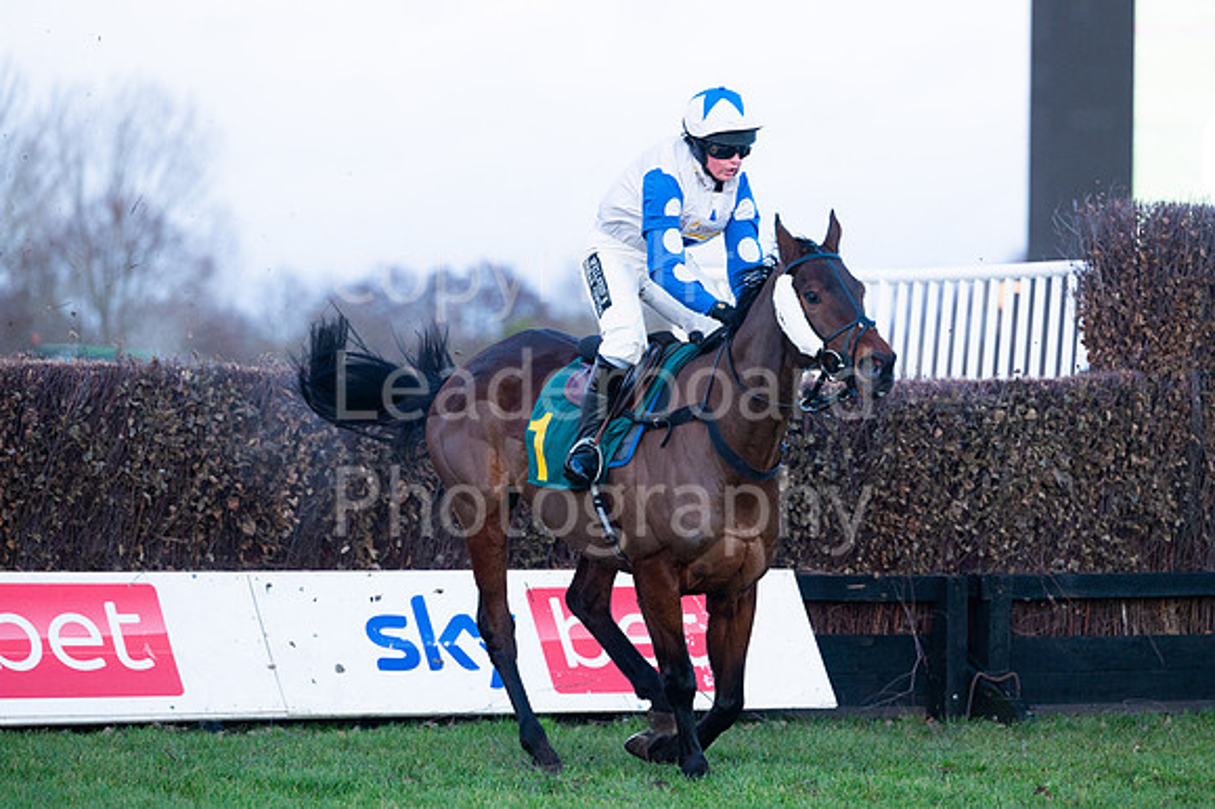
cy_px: 347
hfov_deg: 10.3
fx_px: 6738
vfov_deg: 6.9
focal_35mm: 200
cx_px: 693
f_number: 3.5
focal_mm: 175
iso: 1250
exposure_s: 1/1250
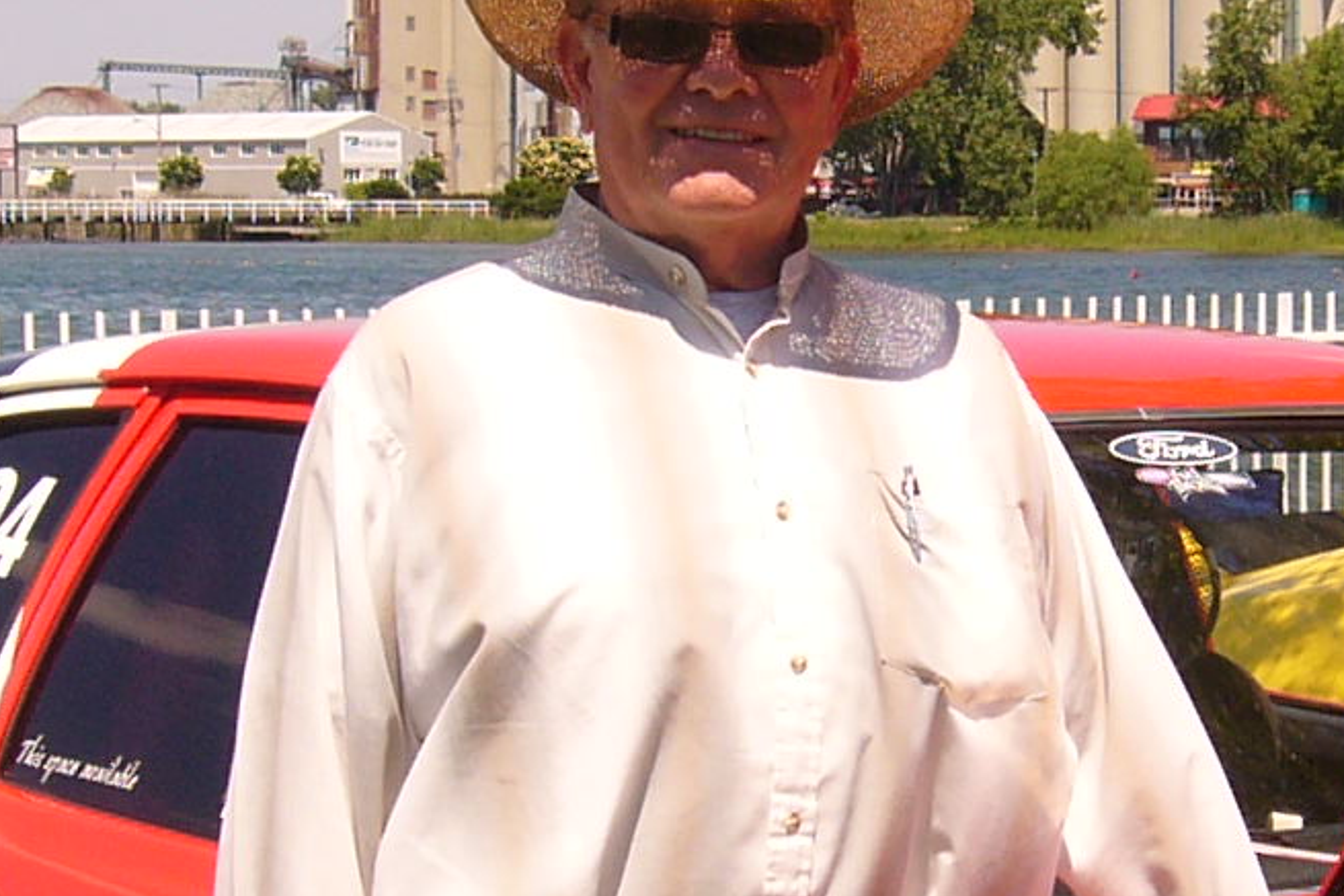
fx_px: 4779
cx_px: 1170
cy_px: 506
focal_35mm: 128
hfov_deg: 15.8
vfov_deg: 10.7
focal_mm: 5.8
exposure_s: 1/320
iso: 64
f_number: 5.6
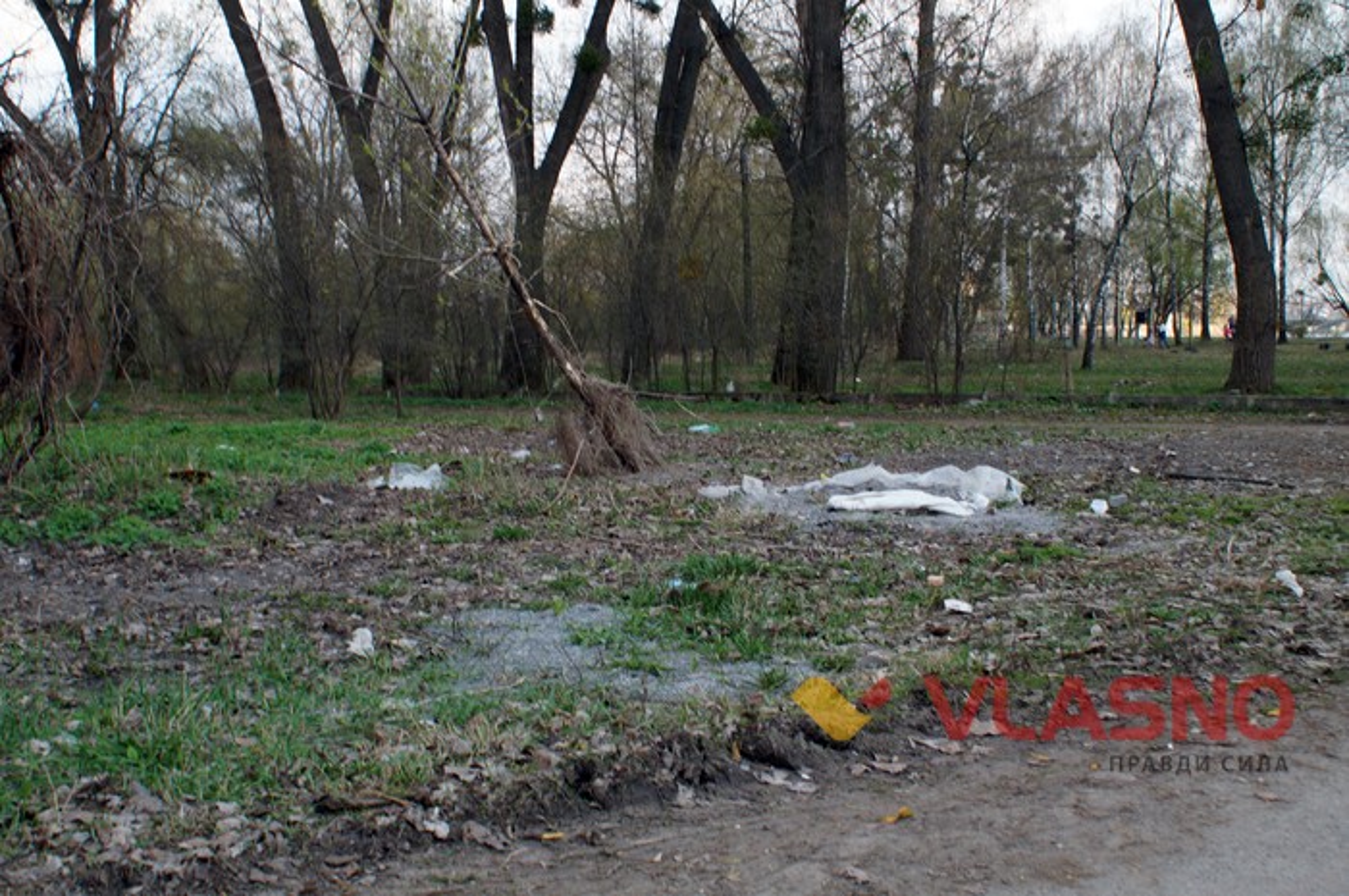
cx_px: 674
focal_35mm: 39
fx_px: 1460
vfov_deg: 34.1
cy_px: 448
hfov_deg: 49.6
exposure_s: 1/50
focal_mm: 26
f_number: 8
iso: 100
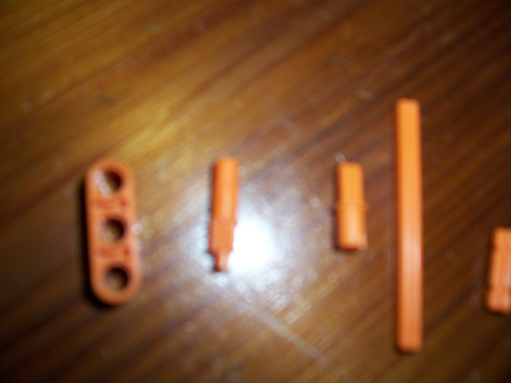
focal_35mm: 34
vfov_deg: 41.8
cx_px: 256
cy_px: 192
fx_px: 502
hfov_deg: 54.0
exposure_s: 1/60
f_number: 2.7
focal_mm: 5.6
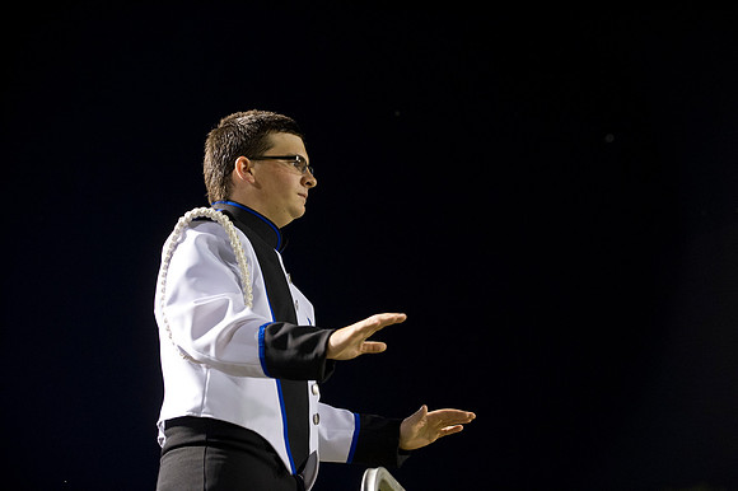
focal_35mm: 110
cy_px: 246
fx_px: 2254
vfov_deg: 12.4
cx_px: 369
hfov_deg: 18.6
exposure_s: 1/125
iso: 3200
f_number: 3.2
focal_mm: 110
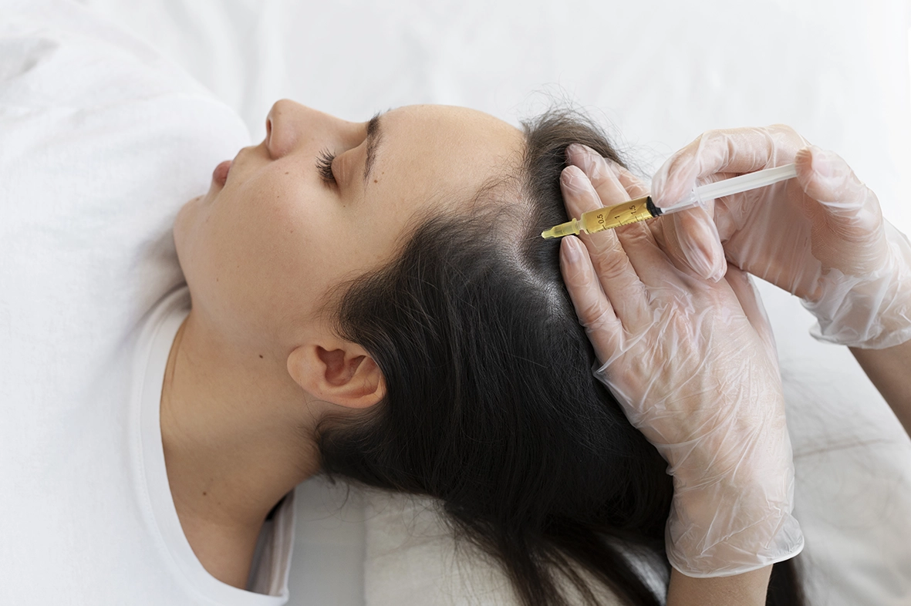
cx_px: 456
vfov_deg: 27.0
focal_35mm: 50
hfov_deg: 39.6
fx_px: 1265
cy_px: 303
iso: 640
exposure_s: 1/640
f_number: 4.5
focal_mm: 50
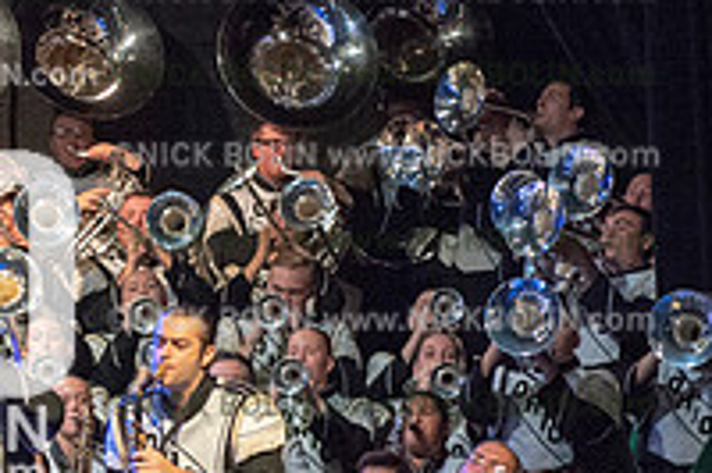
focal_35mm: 449
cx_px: -178
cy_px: 320
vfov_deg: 3.1
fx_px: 8873
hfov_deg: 4.6
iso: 8000
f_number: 5.6
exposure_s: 1/250
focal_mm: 155
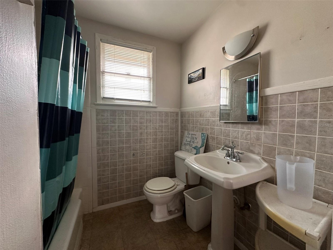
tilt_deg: -1.7
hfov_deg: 102.1
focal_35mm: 14
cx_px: 166
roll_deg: -0.2
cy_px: 125
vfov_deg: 85.7
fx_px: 135
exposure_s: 1/49
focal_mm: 2.22
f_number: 2.2
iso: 320
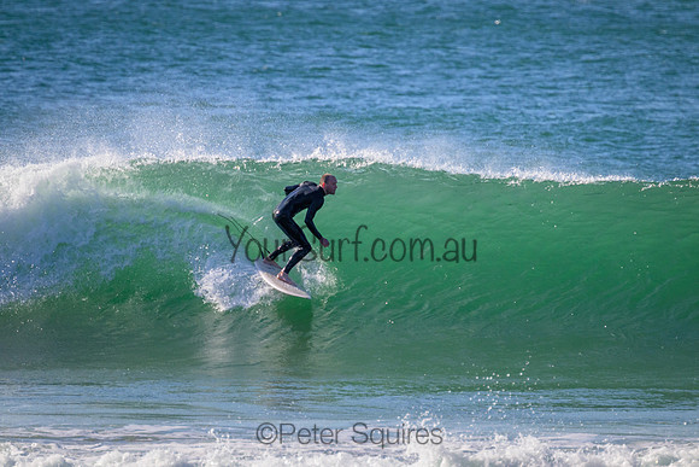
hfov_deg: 2.6
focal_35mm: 800
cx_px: 350
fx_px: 15536
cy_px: 234
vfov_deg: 1.7
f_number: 11
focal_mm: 800
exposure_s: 1/2000
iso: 1400
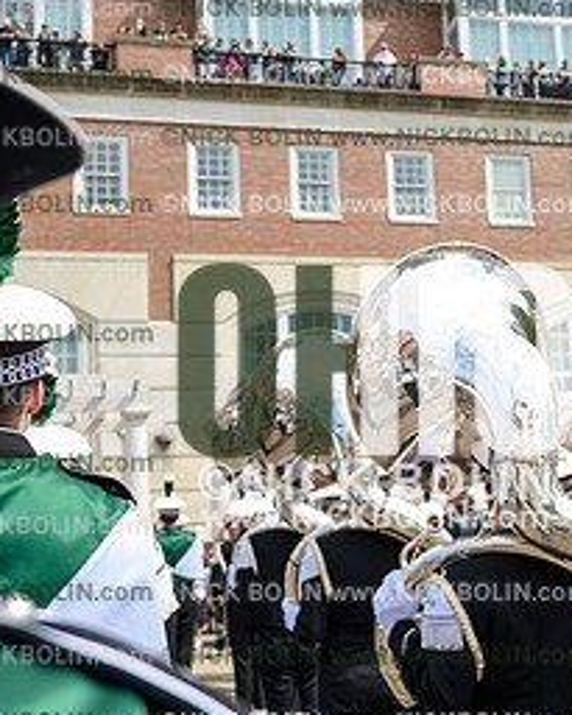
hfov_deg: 29.5
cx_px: 374
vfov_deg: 36.6
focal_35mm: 51
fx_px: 1079
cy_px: 397
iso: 100
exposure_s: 1/800
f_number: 4
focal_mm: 24
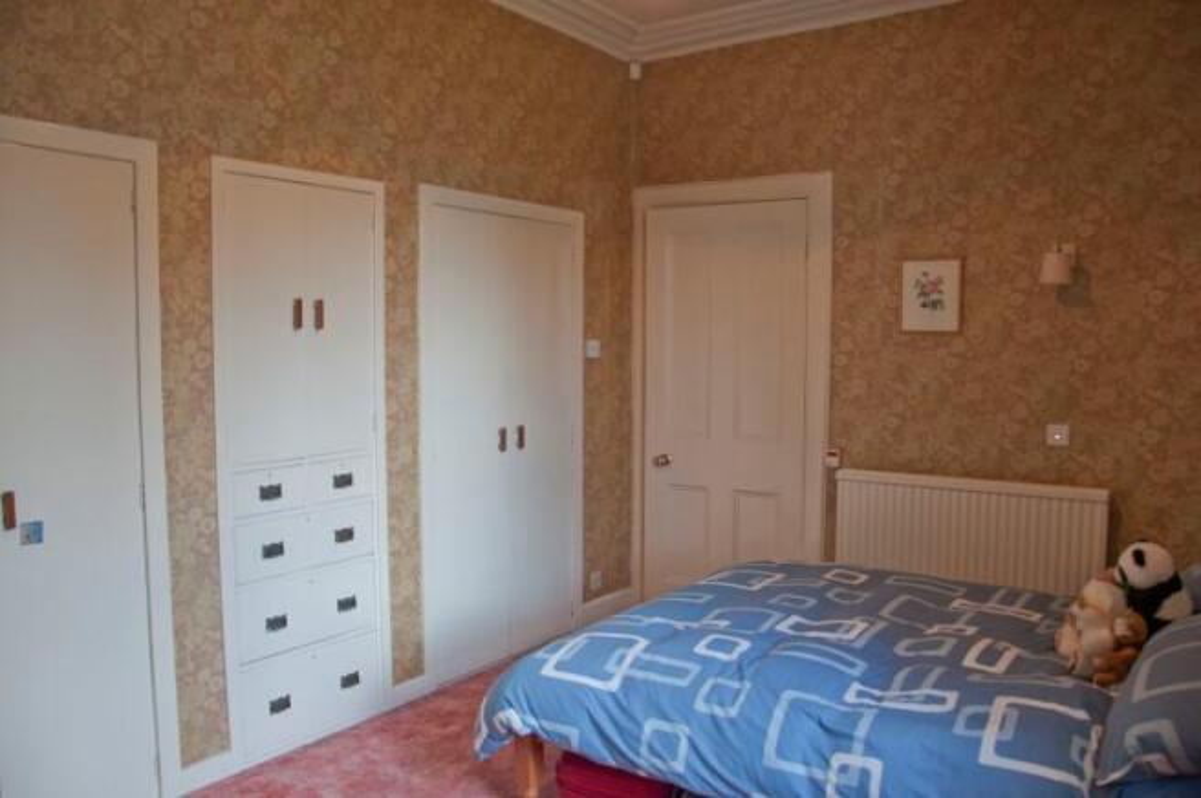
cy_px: 399
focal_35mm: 27
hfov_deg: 67.4
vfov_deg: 47.8
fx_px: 900
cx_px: 600
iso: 640
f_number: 4
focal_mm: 18
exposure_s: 1/60
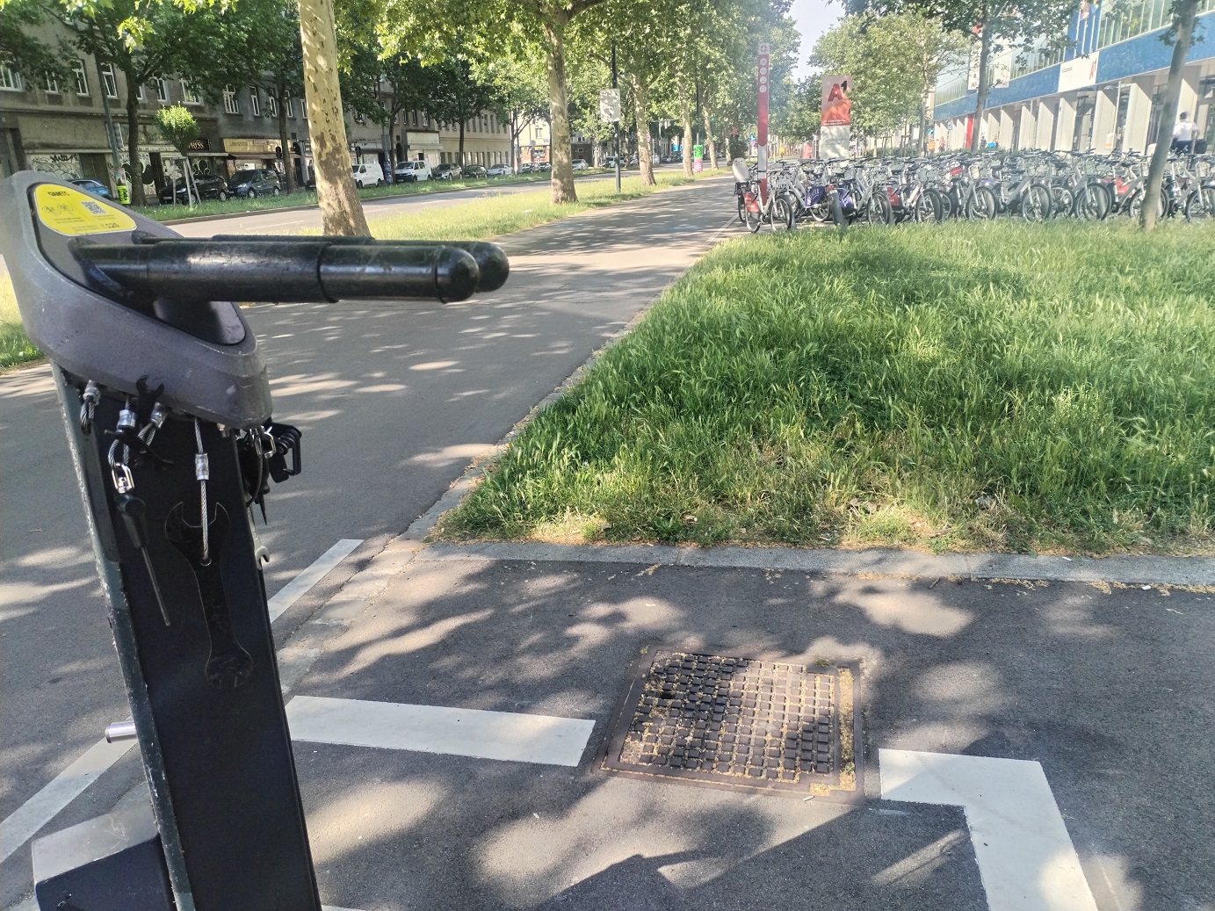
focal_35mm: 29
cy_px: 456
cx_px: 608
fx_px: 1018
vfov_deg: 48.2
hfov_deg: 61.7
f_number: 1.8
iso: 100
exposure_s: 1/248
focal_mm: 4.75
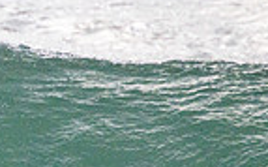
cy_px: 175
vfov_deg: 0.3
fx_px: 27452
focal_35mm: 3763
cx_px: -225
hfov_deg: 0.6
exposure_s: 1/2000
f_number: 11
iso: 1400
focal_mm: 800
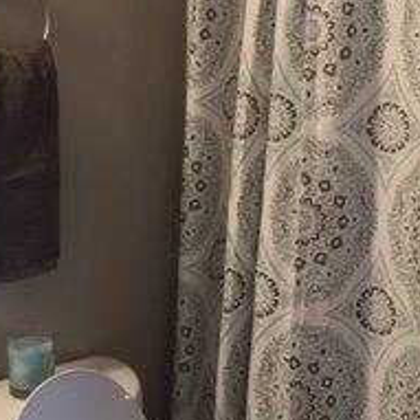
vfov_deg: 20.1
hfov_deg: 20.1
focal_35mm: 86
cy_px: 154
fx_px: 1181
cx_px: 147
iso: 64
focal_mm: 4.15
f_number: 2.2
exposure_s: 1/30
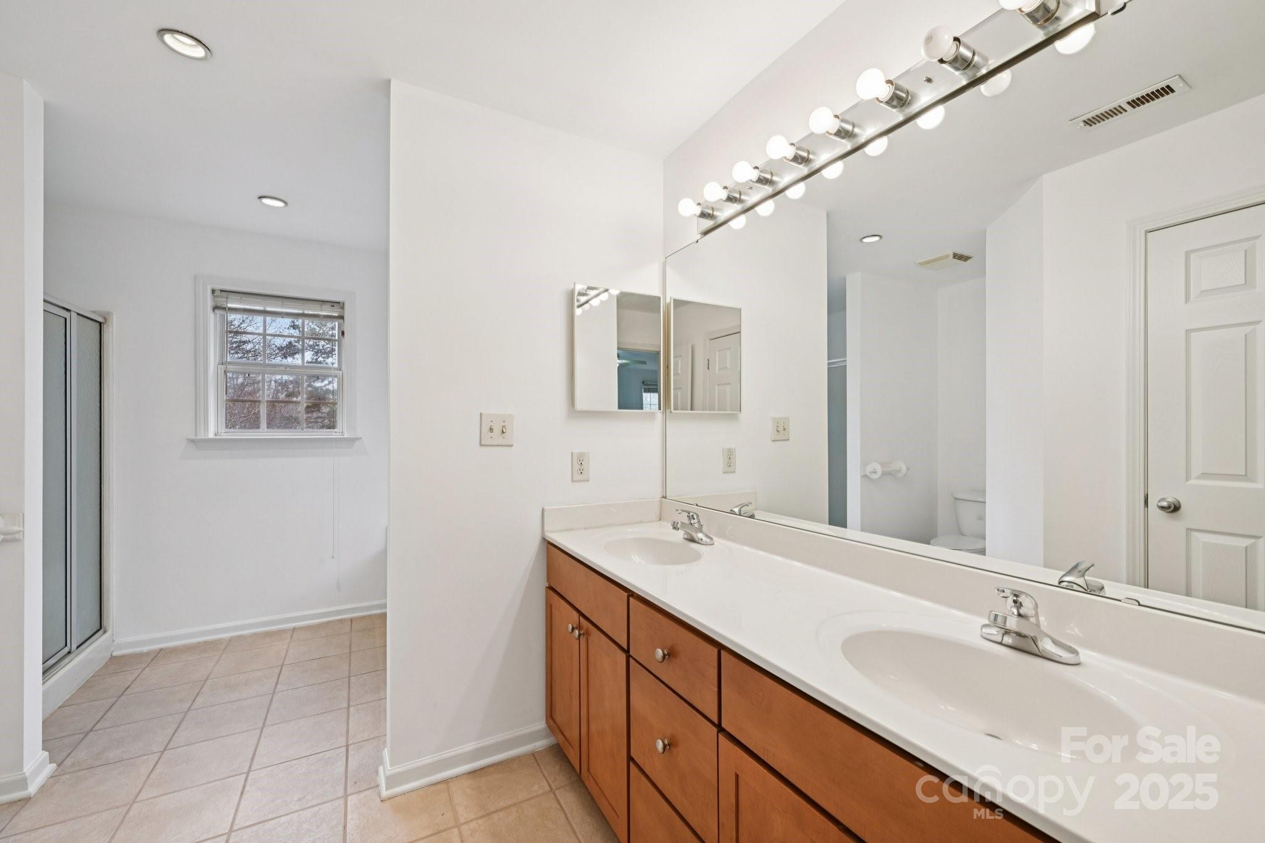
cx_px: 632
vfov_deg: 81.2
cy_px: 422
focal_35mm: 14
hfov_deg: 104.3
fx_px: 492
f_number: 8
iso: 90
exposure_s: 1/15
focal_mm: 14
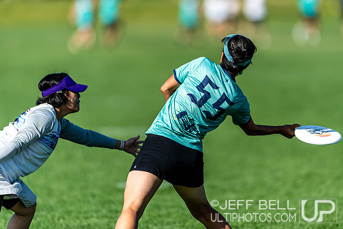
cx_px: 204
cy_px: 93
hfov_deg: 4.3
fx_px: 4541
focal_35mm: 476
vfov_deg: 2.9
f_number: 2.8
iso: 100
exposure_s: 1/2500
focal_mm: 400
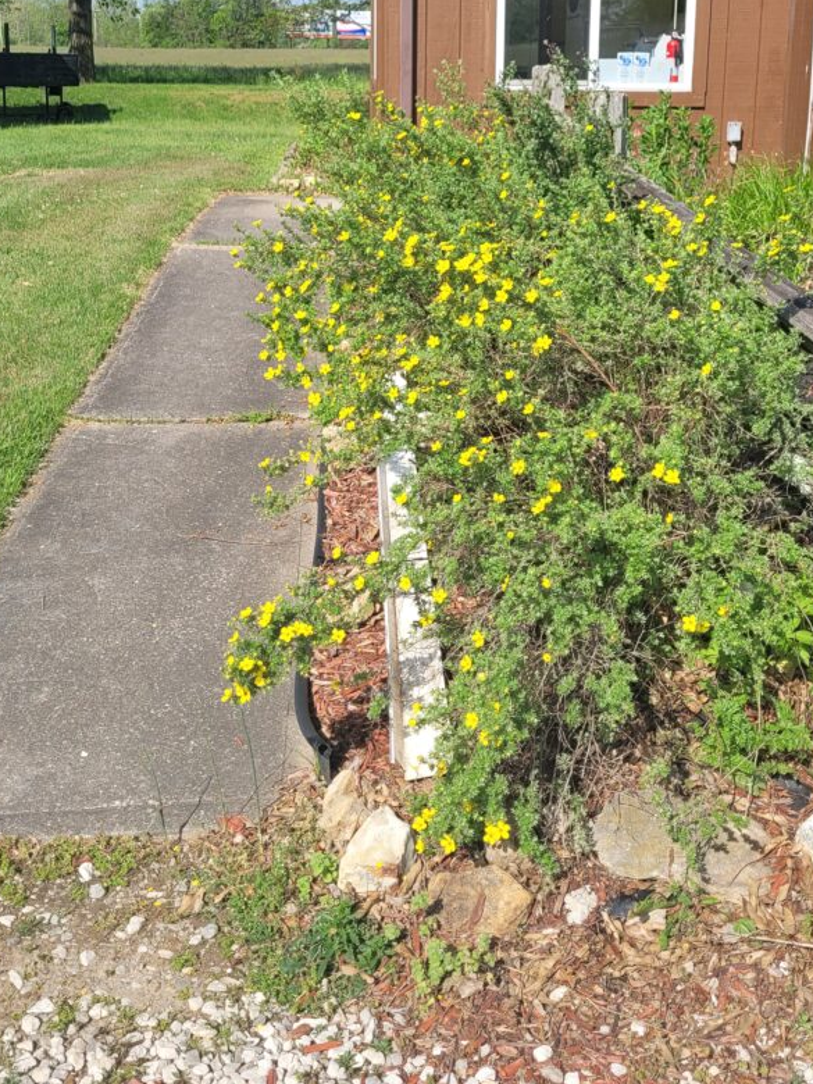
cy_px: 318
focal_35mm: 40
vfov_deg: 45.7
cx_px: 453
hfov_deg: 35.9
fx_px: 1253
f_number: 1.8
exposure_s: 1/2060
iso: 40
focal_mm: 5.4
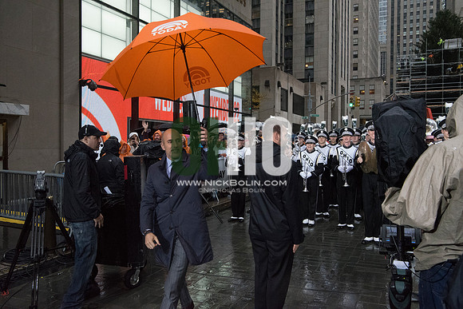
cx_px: 232
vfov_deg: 41.1
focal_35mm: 32
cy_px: 154
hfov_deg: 58.7
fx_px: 412
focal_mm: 32
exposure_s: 1/400
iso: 10000
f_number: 10
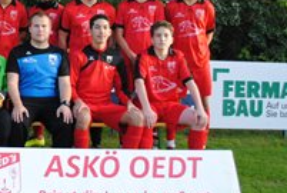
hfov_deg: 27.1
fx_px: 535
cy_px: 47
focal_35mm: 67
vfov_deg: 20.2
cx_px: -41
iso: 800
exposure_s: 1/640
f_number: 4.5
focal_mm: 18
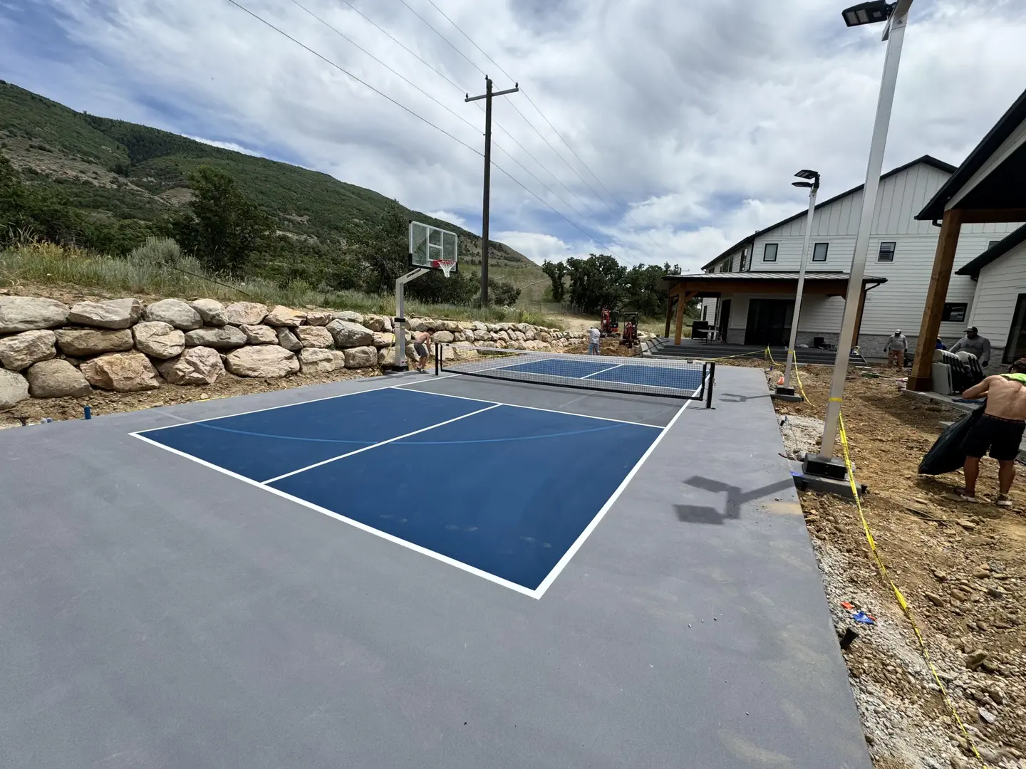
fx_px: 415
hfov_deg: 102.1
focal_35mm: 14
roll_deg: -1.6
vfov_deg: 85.7
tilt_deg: -9.5
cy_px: 384
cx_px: 513
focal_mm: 2.22
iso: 50
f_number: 2.2
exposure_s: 1/2028
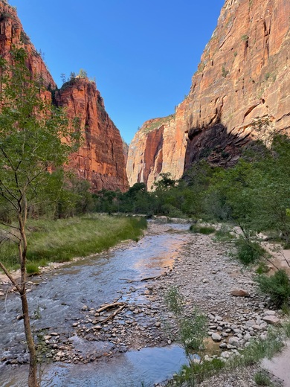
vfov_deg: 67.3
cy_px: 194
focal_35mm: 26
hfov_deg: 53.1
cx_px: 145
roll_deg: +1.9
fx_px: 290
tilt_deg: +4.2
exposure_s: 1/932
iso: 32
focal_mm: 4.2
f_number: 1.6
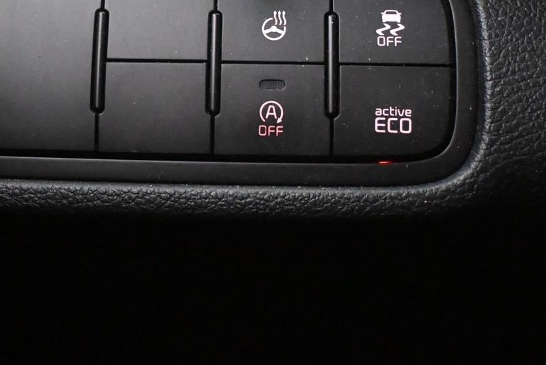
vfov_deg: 20.9
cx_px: 169
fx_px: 971
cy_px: 56
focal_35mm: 64
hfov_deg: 31.1
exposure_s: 1/30
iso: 12800
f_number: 4
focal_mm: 22
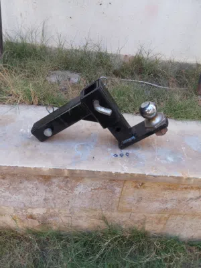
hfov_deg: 53.1
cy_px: 134
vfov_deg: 67.3
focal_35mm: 26
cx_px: 100
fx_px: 201
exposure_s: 1/171
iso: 64
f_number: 1.7
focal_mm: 3.92
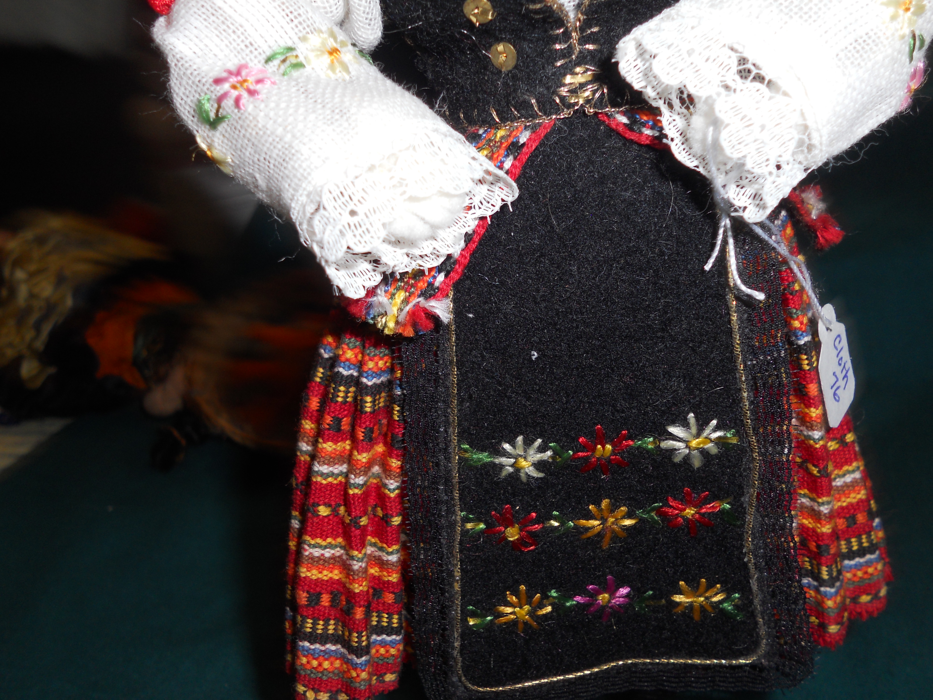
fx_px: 862
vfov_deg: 44.2
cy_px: 350
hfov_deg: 56.8
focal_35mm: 32
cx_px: 466
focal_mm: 5.8
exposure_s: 1/25
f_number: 8.8
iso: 80
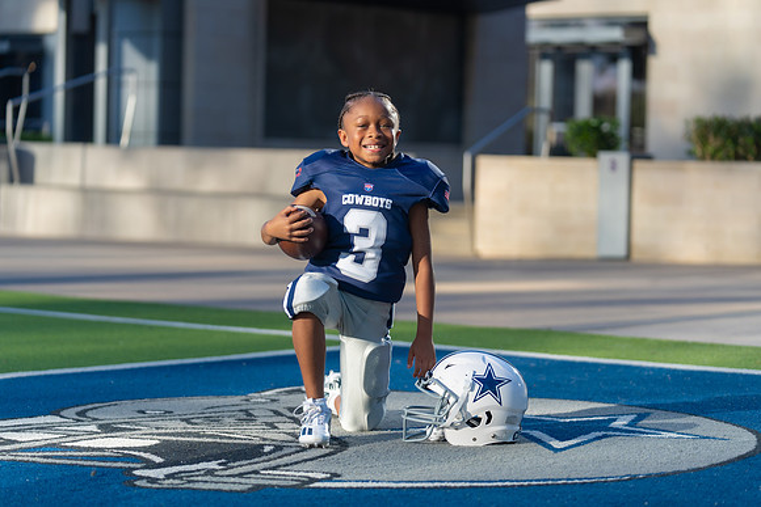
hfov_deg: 21.2
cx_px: 380
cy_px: 254
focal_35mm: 96
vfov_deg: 14.3
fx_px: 2030
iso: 100
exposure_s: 1/800
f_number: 2.8
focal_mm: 96
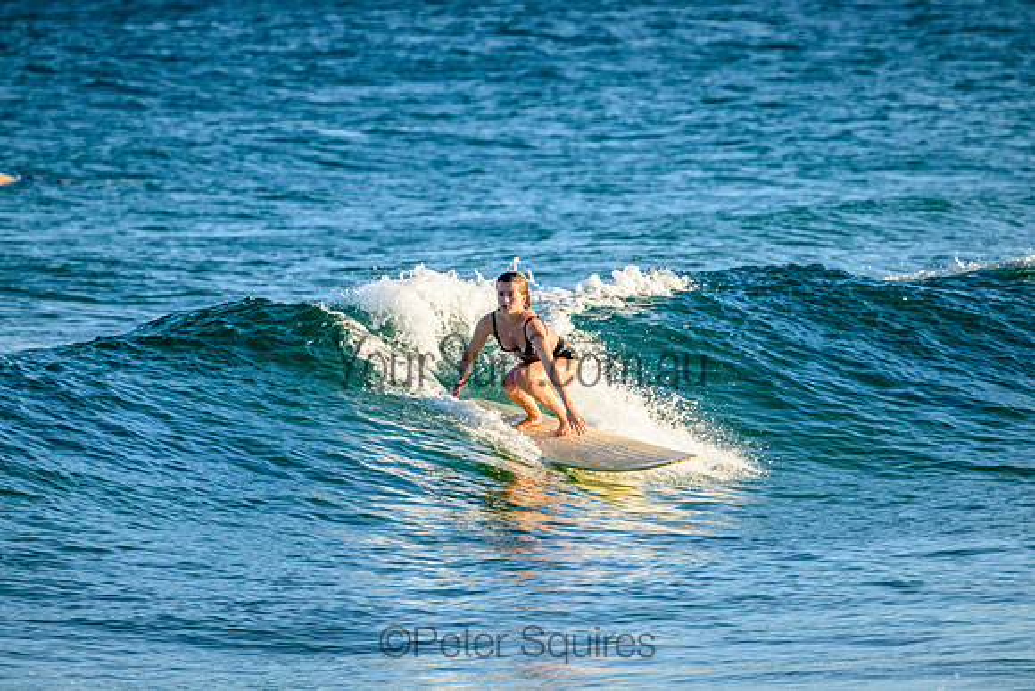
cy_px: 346
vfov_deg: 1.7
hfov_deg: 2.6
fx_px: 23004
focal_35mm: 800
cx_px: 518
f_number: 11
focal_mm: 800
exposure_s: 1/2000
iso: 2800
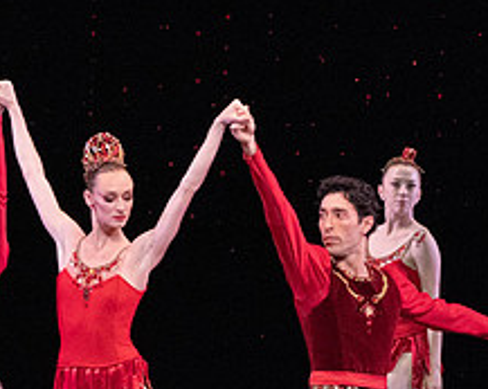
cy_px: 410
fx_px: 10875
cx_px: 144
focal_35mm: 754
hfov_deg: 2.6
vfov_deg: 2.0
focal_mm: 300
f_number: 11
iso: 16000
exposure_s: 1/500
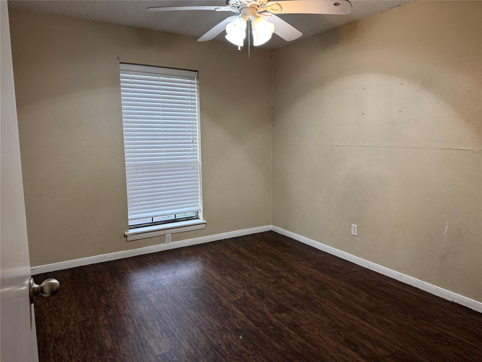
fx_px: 334
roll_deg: +0.8
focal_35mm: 24
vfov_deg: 56.8
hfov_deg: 71.6
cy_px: 181
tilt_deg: -8.0
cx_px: 241
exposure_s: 1/60
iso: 250
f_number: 1.78
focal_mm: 6.76
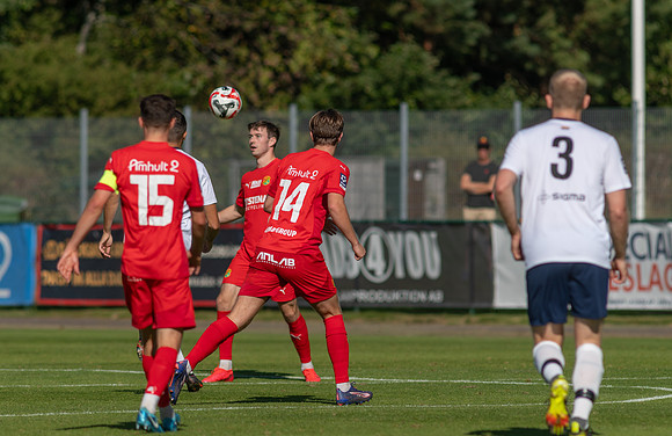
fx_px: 10463
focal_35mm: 565
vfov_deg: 2.4
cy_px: 279
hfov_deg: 3.7
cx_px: 253
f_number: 3.5
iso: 100
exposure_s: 1/2000
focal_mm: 300
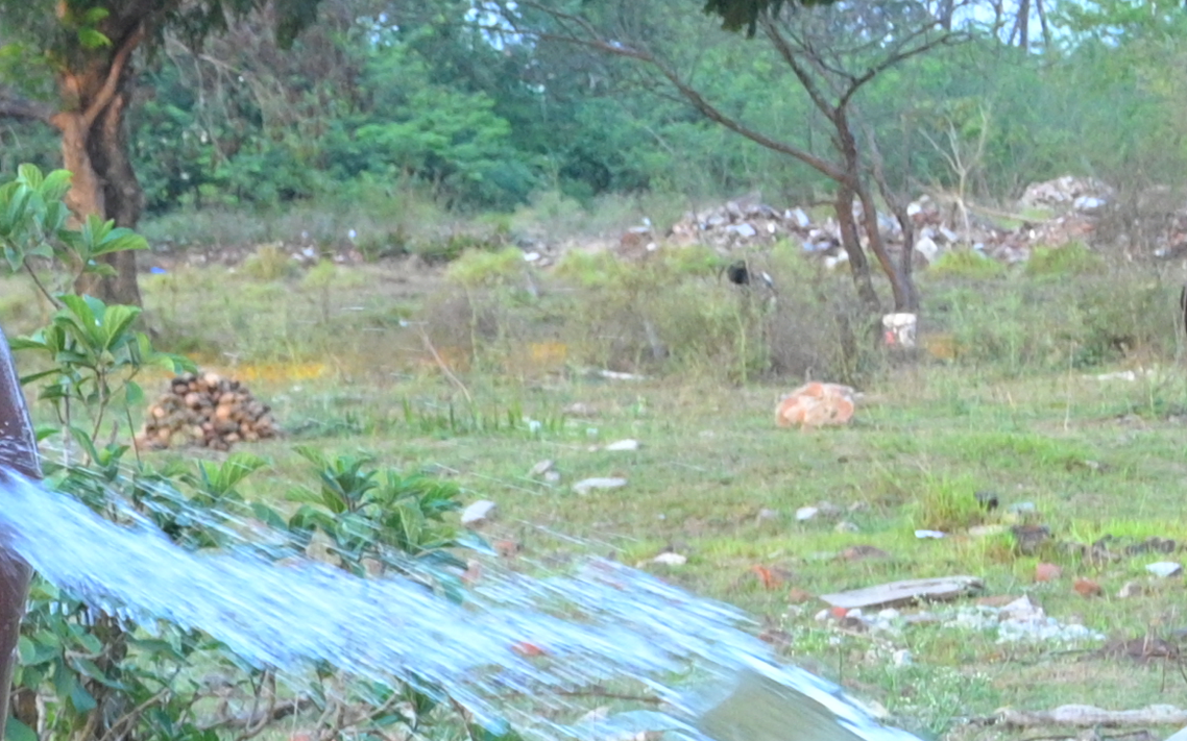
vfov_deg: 7.0
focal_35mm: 187
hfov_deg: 10.8
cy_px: 692
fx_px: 6039
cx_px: -556
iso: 2000
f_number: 6.3
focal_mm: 34.5
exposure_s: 1/125
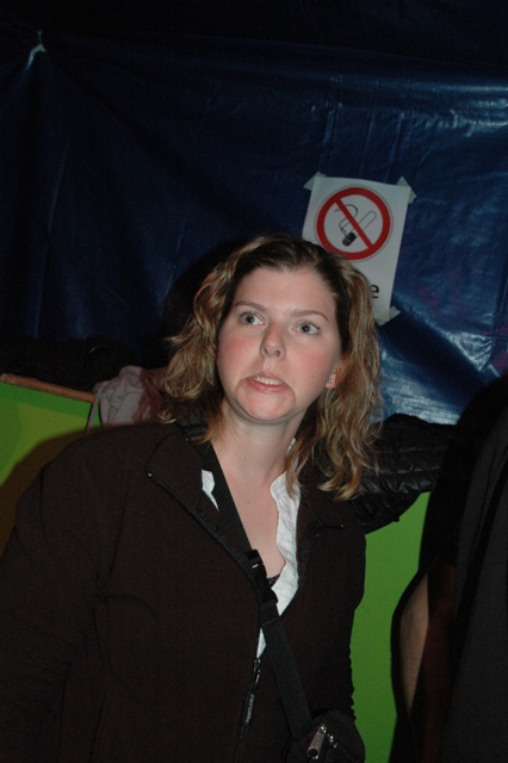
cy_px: 382
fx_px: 858
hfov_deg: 33.0
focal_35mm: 40
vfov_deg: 47.9
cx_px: 254
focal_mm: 27
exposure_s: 1/60
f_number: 4.5
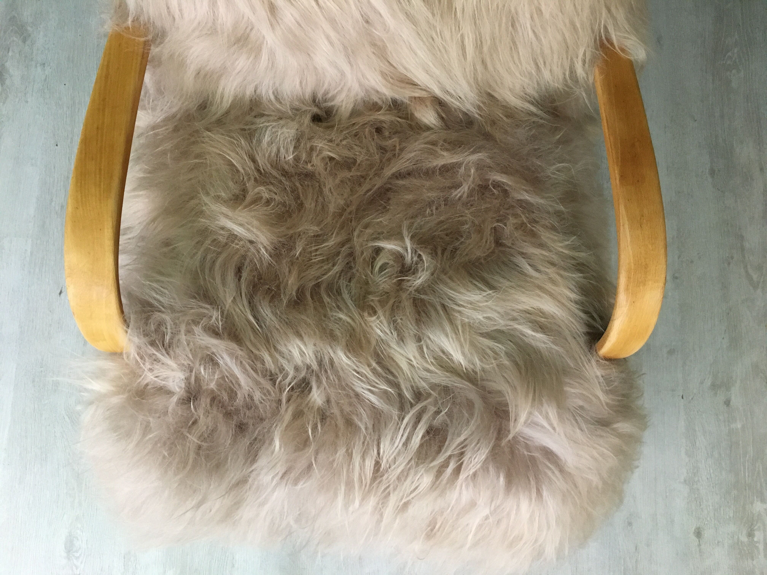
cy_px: 288
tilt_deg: -79.8
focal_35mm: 29
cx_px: 384
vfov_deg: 48.2
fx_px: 643
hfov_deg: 61.7
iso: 200
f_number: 2.2
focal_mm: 4.15
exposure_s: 1/25
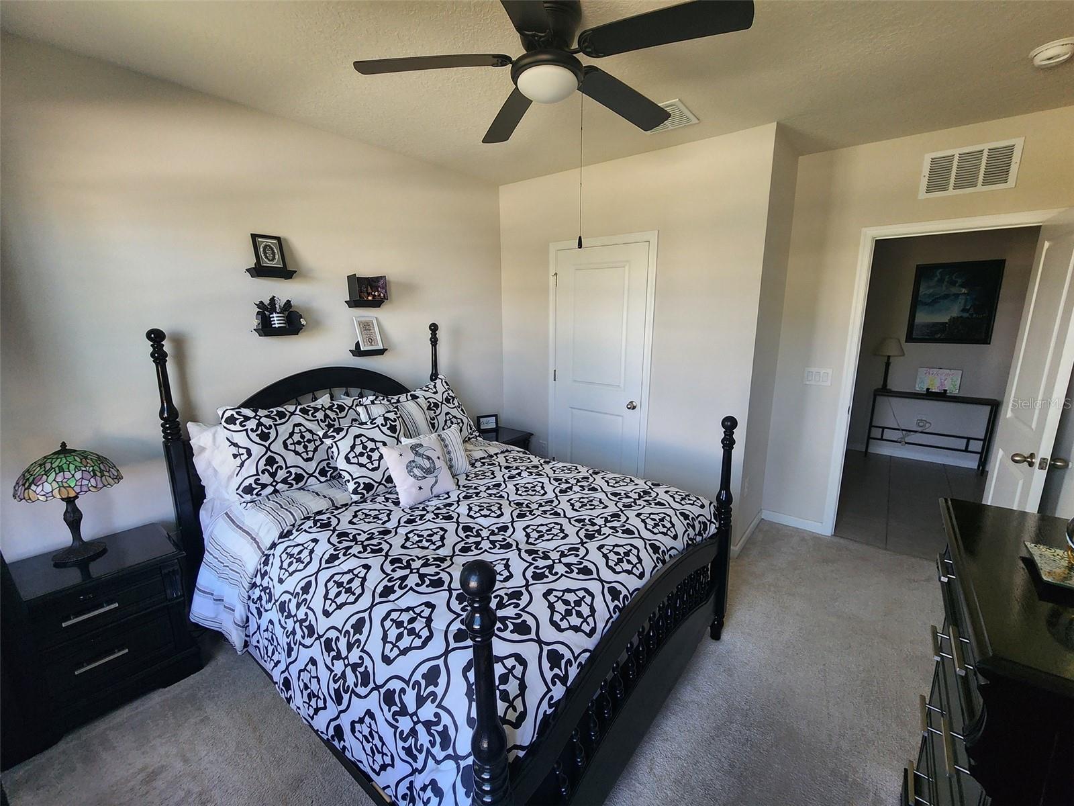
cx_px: 537
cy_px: 403
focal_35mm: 13
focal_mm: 2.2
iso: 160
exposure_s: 1/60
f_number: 2.2
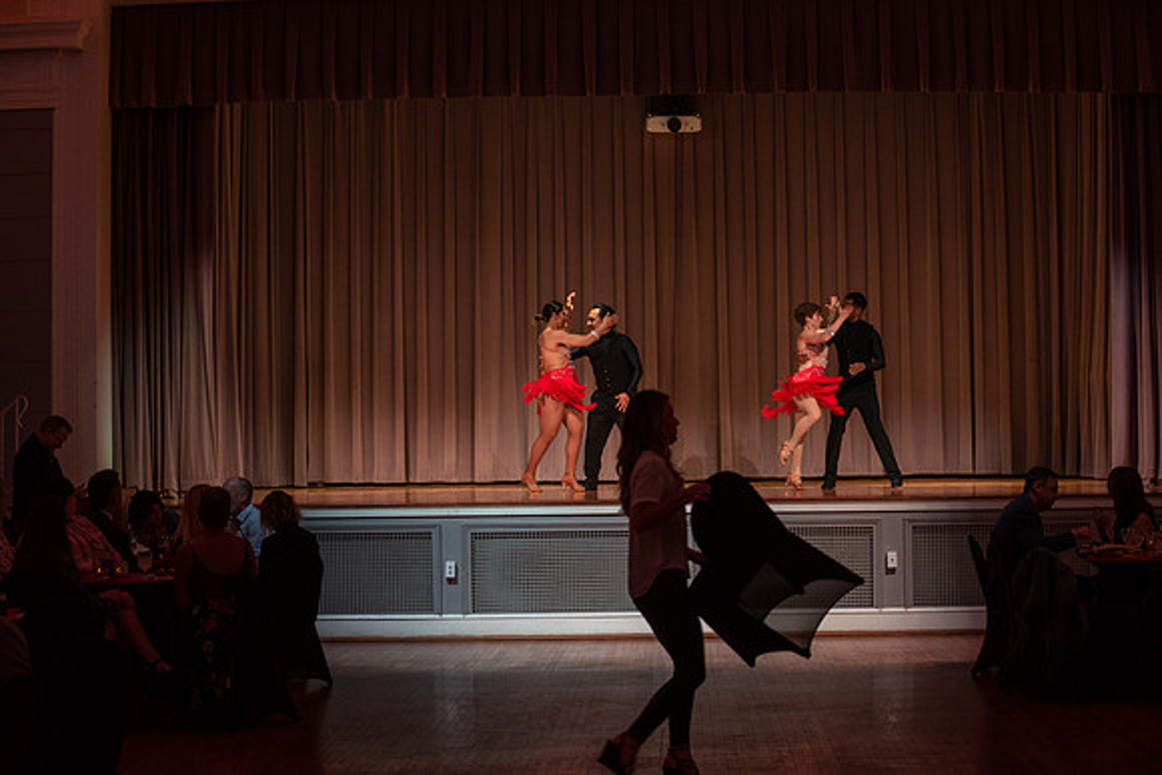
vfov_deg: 18.9
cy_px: 388
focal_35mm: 72
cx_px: 581
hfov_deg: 28.1
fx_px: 2323
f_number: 4
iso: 1600
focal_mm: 70
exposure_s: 1/160
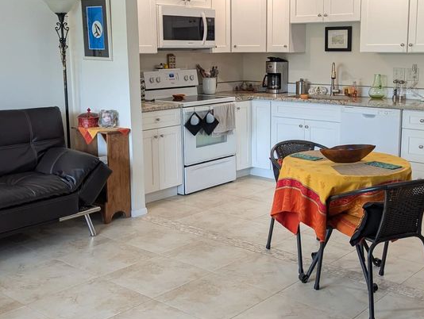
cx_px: 241
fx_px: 564
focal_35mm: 46
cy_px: 146
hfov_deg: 41.1
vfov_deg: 31.6
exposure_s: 1/40
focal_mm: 6.81
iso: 57
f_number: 1.85
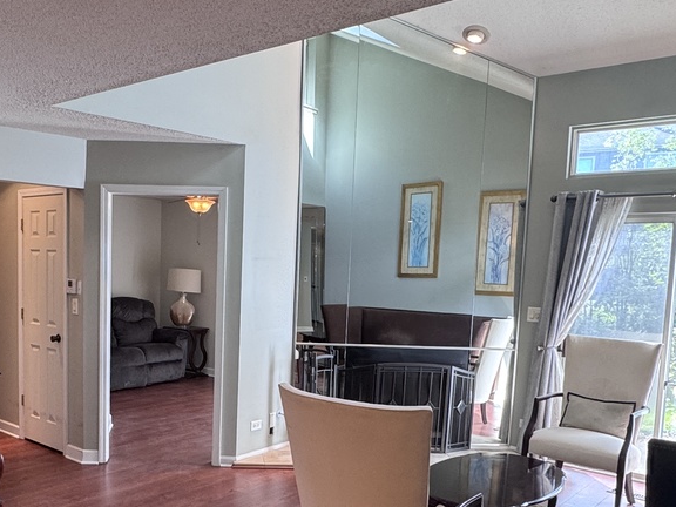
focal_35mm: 35
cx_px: 222
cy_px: 333
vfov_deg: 40.3
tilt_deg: -6.9
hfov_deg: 51.6
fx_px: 683
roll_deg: -1.3
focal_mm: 2.22
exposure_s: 1/120
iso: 160
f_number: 2.2
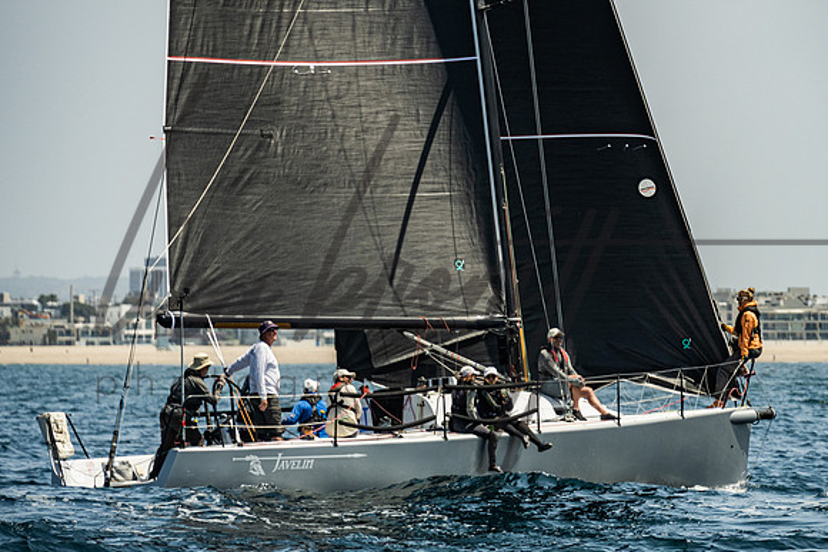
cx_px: 468
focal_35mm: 285
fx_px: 6567
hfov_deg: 7.2
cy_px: 246
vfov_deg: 4.8
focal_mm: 200
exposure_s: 1/1250
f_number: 6.3
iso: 320
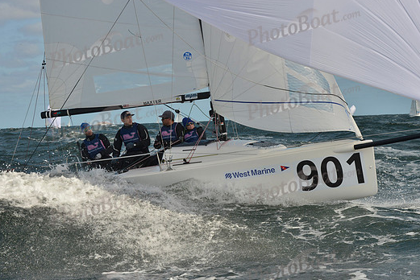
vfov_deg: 15.4
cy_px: 152
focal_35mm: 89
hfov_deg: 22.9
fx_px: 1039
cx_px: 206
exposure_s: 1/1600
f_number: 10
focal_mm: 80
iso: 400
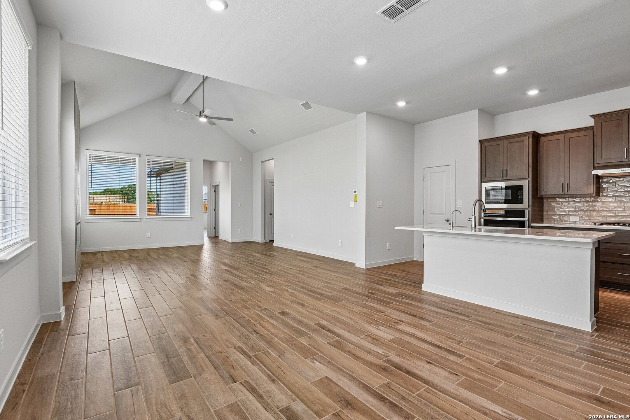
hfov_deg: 96.7
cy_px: 210
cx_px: 315
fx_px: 280
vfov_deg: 73.7
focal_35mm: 16
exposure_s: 1/30
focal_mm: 16
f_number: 8
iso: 400
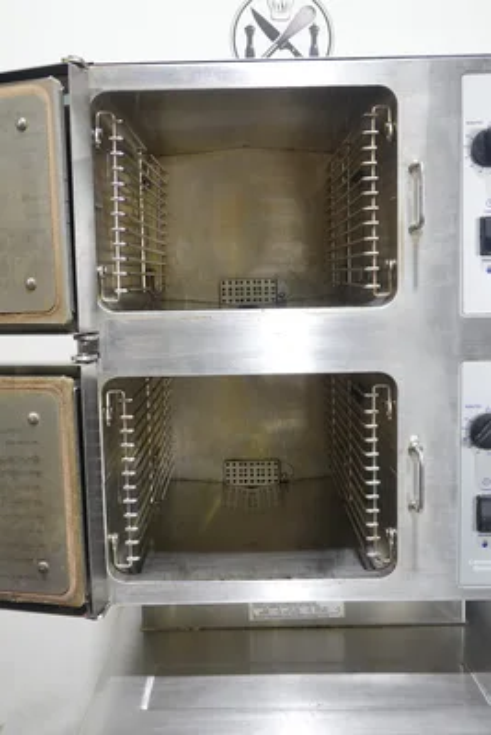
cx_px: 246
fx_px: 818
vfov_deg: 48.4
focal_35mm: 40
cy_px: 368
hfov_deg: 33.4
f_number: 4
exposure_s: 1/40
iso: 800
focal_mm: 14.99
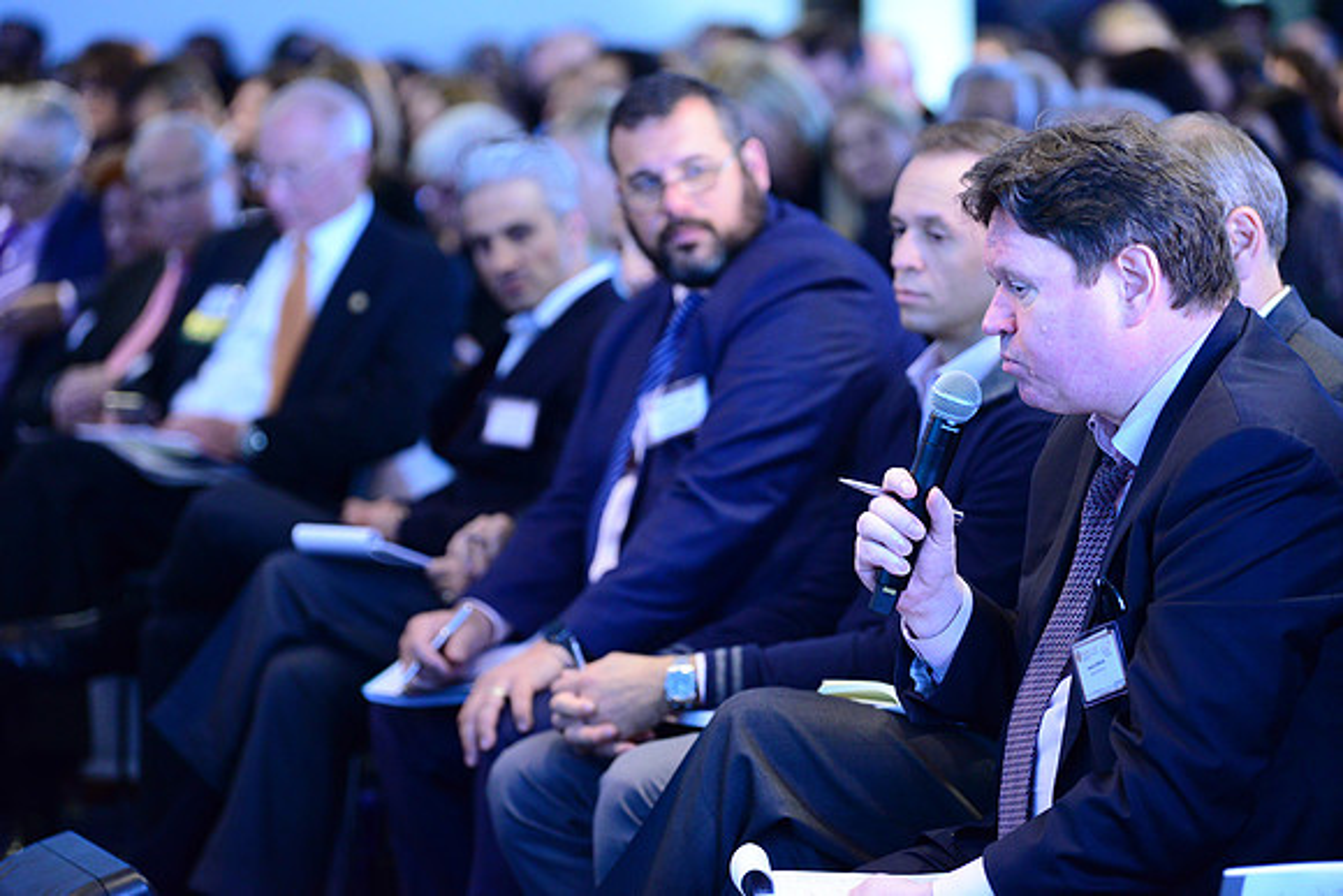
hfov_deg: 15.2
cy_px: 448
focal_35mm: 135
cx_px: 672
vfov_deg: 10.2
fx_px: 5037
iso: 4000
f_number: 2.8
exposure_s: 1/125
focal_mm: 135
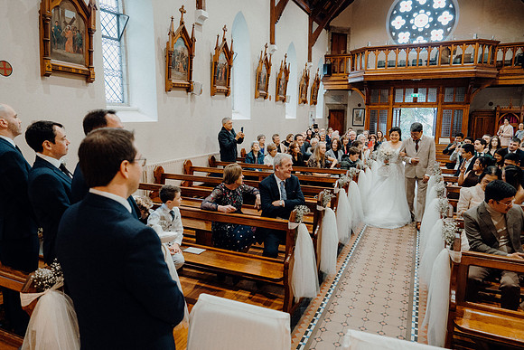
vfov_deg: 53.2
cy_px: 175
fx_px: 349
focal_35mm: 24
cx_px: 262
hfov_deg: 73.7
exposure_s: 1/160
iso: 2500
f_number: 3.5
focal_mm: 24
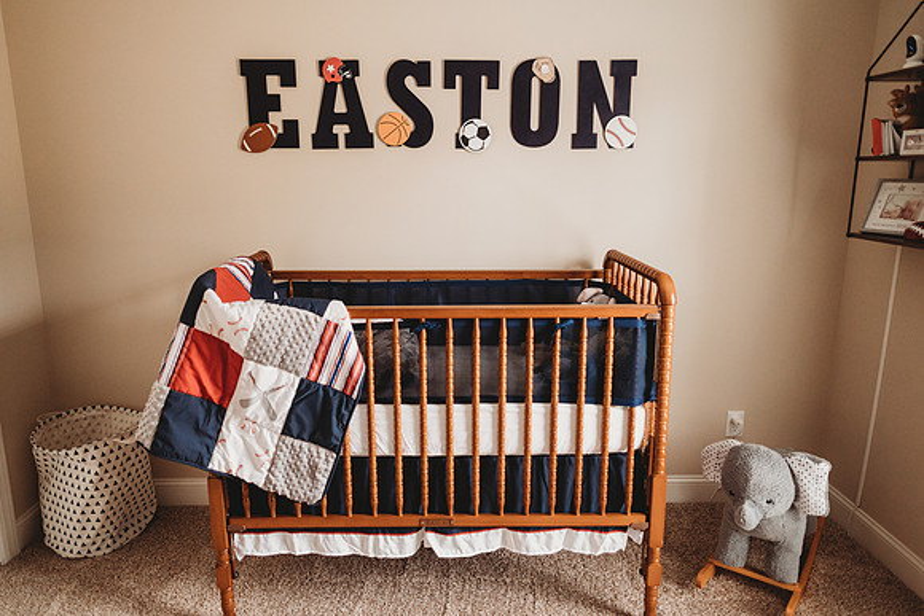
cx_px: 448
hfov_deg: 71.6
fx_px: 641
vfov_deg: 51.4
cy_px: 309
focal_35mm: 25
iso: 1600
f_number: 2.2
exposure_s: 1/160
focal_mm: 24
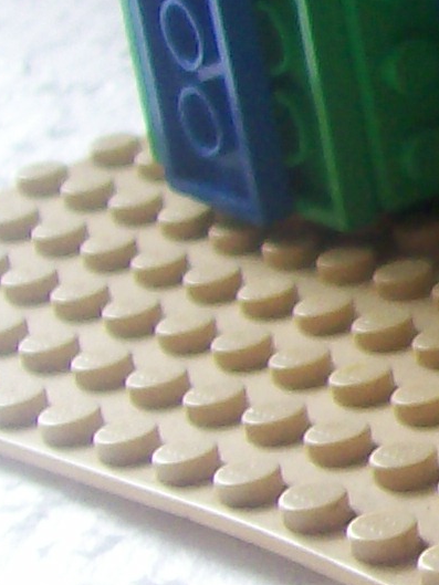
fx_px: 3533
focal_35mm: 209
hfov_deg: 6.4
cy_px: 130
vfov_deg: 9.4
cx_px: 1438
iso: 80
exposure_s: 1/51
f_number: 2.7
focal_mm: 6
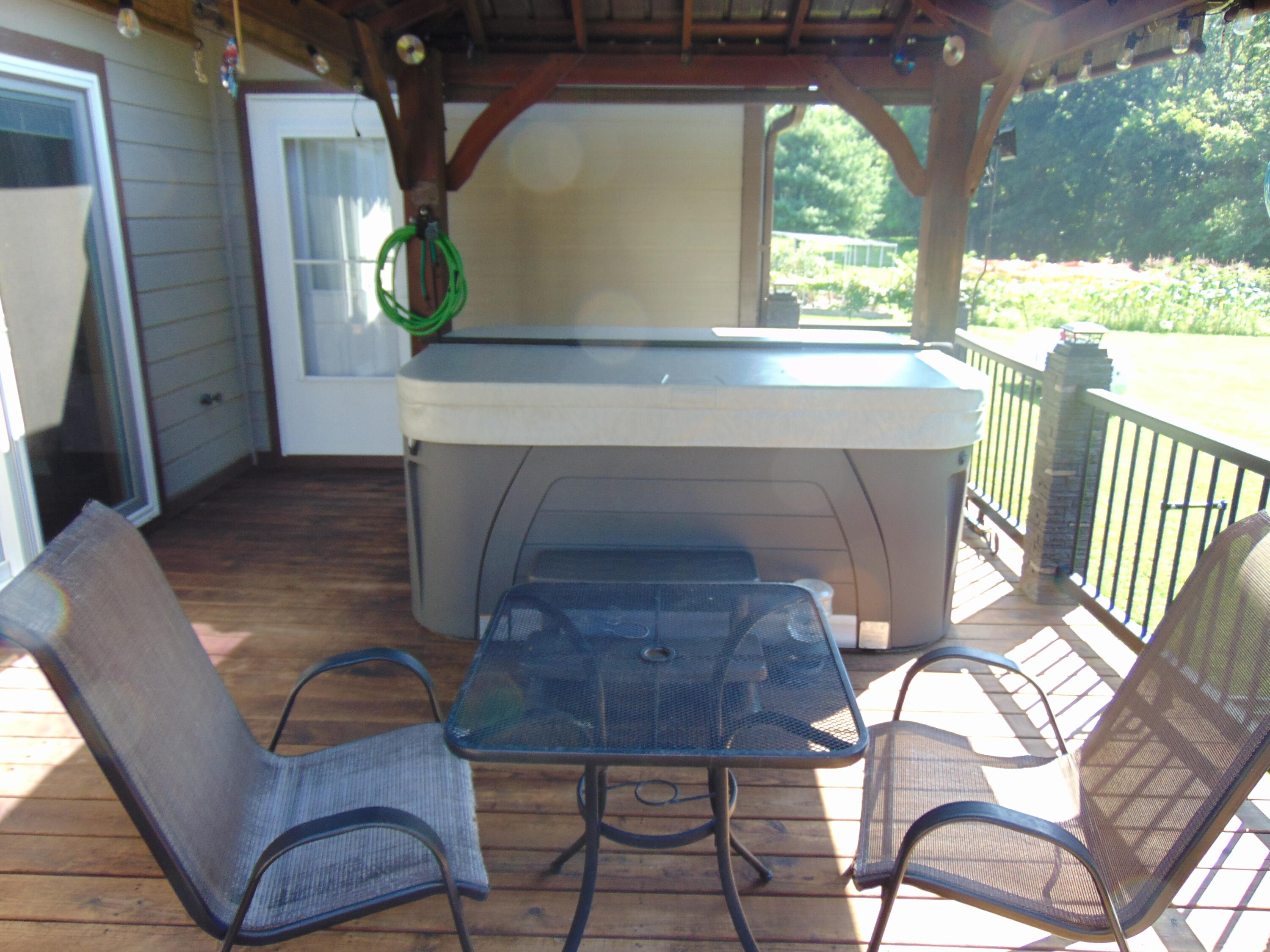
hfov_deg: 69.4
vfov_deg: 54.9
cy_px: 476
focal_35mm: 25
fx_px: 917
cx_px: 635
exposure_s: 1/100
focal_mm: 4.5
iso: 80
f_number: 3
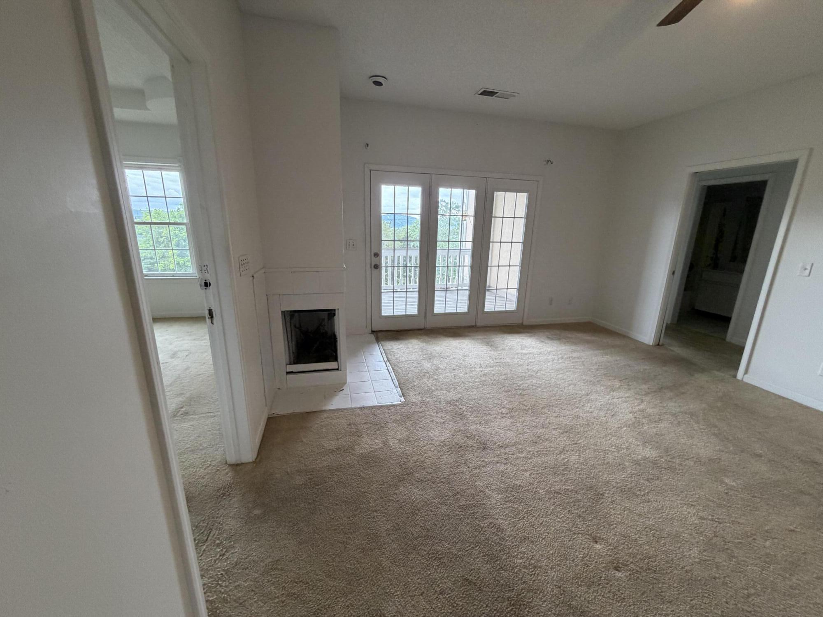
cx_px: 412
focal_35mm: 14
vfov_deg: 85.7
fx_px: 333
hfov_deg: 102.1
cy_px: 308
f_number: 2.2
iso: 250
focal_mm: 2.22
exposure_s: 1/60
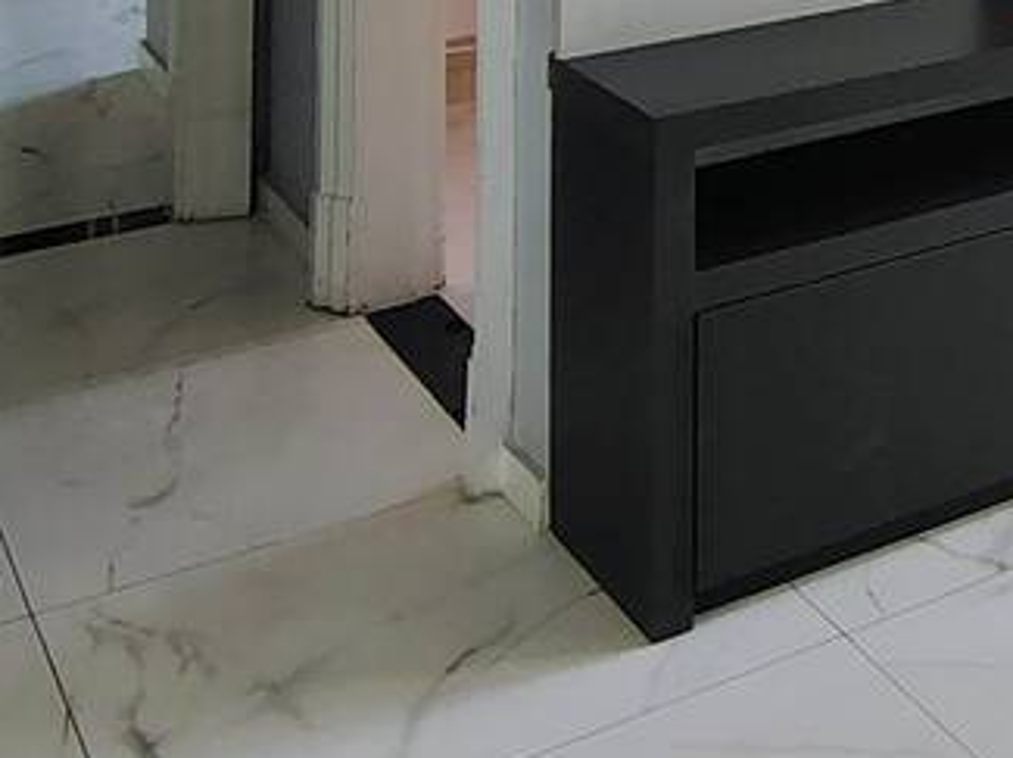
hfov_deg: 21.7
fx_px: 2075
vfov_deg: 17.4
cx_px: 1618
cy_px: -540
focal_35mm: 71
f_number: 2.2
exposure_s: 1/60
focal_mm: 2.13
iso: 218
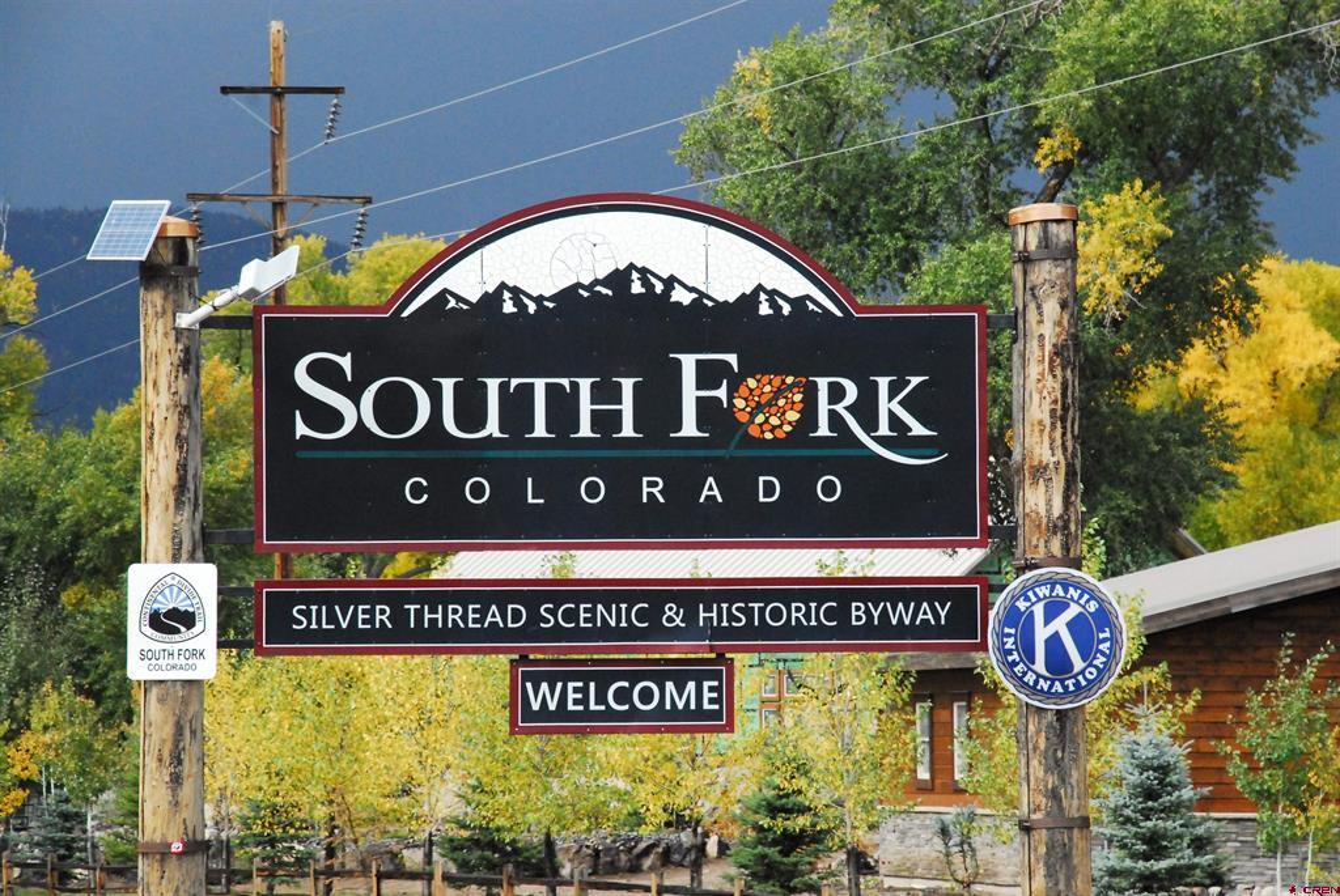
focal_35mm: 180
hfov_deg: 11.4
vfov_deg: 7.6
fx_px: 6707
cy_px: 448
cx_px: 670
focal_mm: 120
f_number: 11
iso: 1600
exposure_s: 1/800
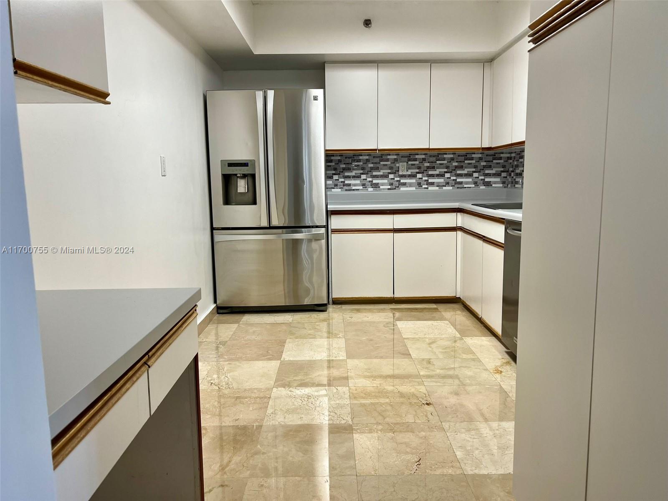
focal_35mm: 26
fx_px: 502
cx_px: 334
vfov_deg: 53.1
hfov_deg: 67.3
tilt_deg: -8.1
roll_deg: +1.1
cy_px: 250
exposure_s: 1/60
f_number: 1.5
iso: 80
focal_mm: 5.7
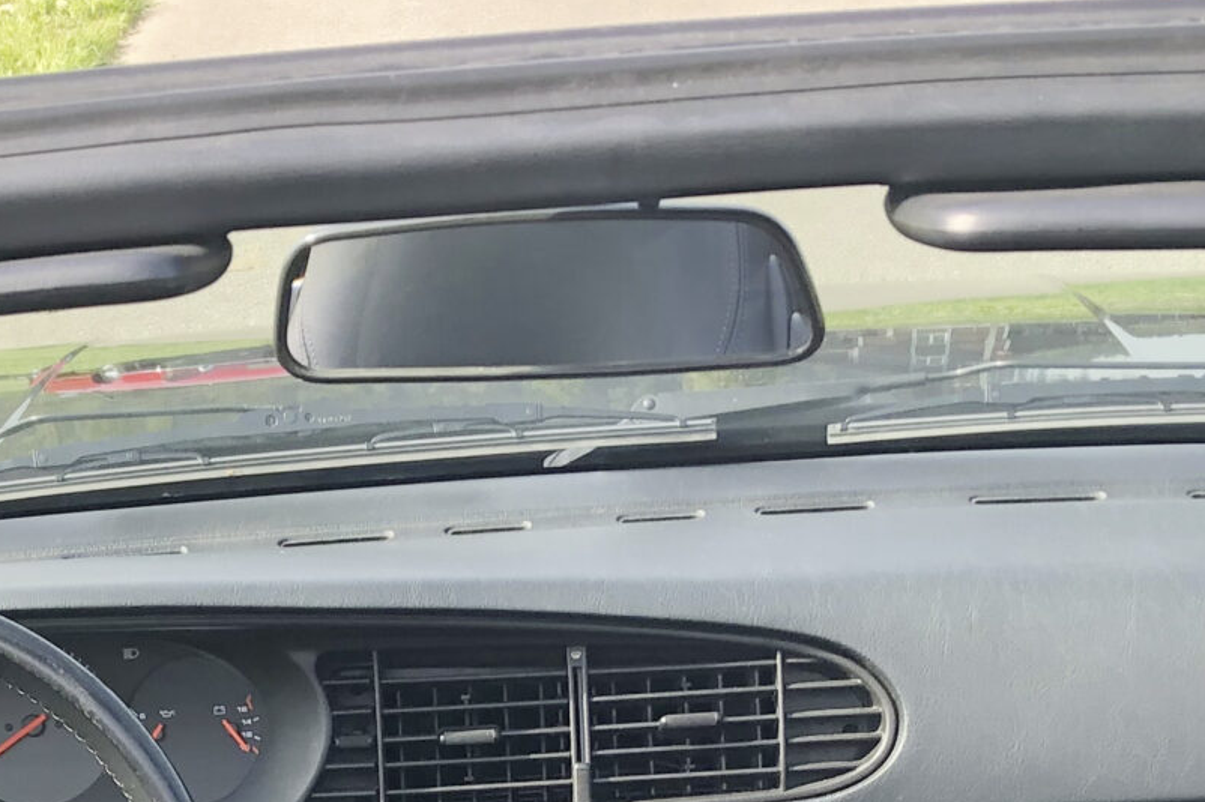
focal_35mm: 93
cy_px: 1254
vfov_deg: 13.7
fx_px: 3111
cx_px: 377
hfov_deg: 21.8
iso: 20
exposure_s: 1/158
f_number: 1.8
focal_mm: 3.99
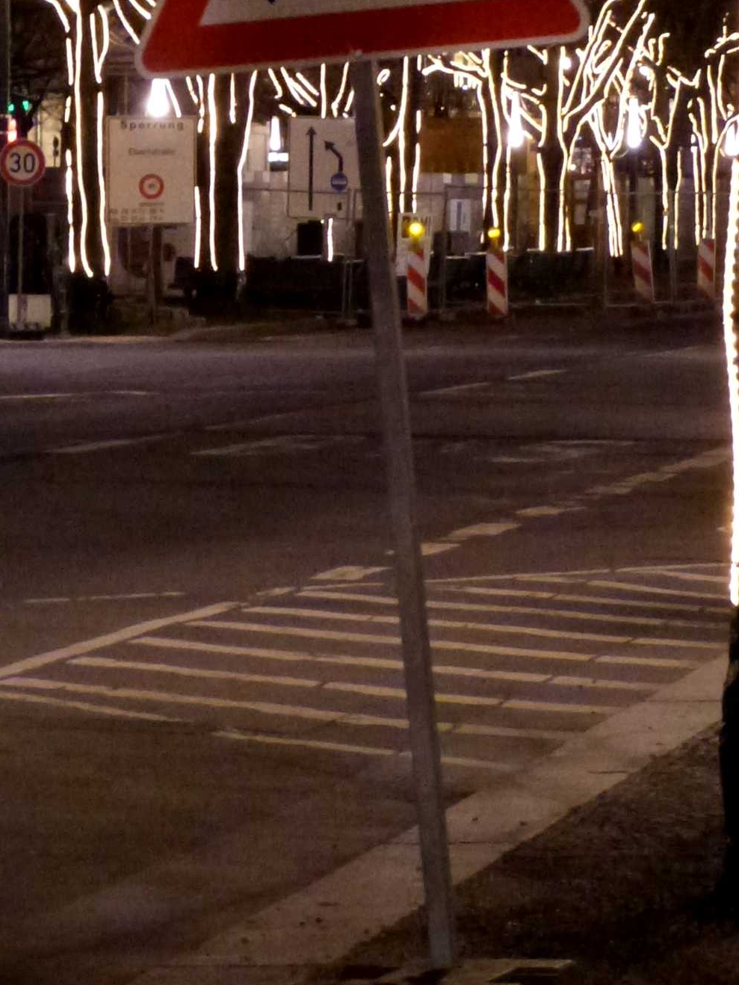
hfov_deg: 7.3
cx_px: 220
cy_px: -14
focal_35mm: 203
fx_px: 5776
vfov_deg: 9.7
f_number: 3.4
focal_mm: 14.8
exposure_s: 1/10
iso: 800
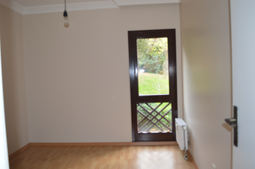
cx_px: 128
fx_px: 212
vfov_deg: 43.5
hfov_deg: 62.0
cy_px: 84
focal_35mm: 30
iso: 400
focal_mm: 20
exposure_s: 1/60
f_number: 4
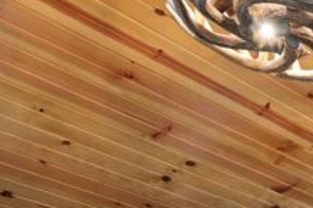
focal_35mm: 77
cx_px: 587
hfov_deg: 19.0
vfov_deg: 13.6
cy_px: 479
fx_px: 669
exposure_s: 1/2.5
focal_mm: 14
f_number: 5.6
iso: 100
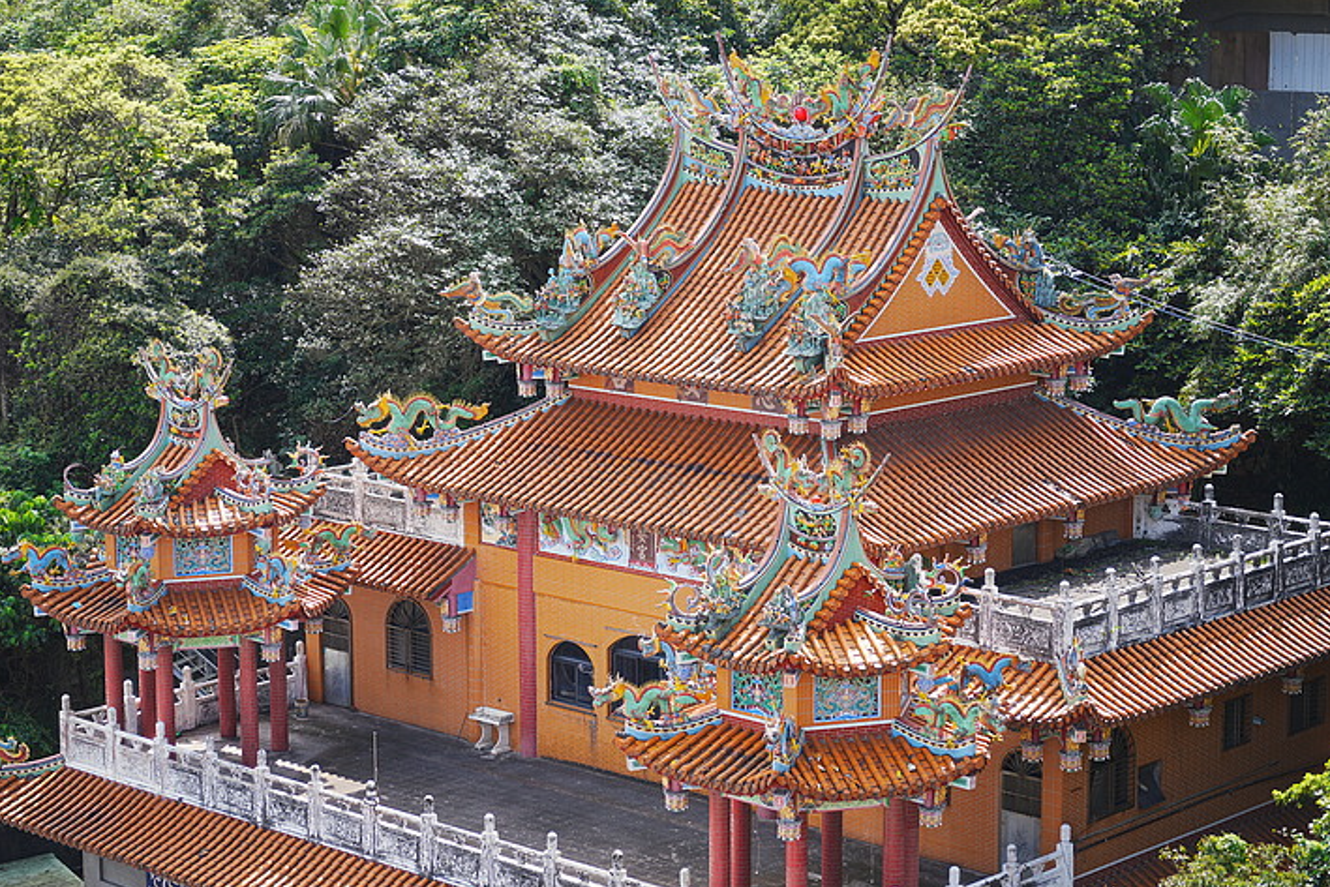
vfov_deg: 17.7
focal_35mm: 77
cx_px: 619
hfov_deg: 26.3
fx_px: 2845
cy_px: 450
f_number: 2.8
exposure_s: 1/640
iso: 100
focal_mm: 70
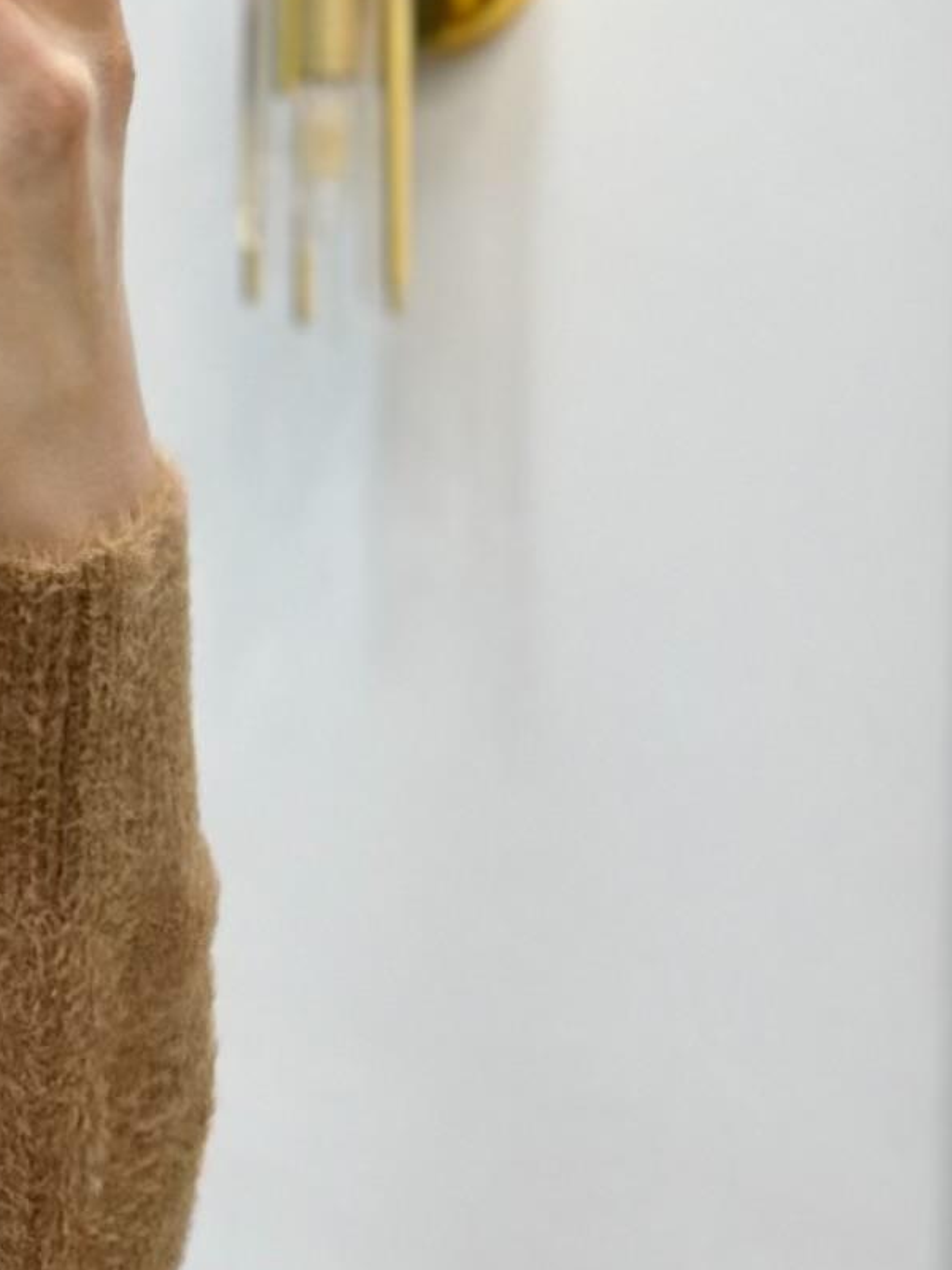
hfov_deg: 6.0
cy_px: 1046
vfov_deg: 8.2
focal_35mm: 242
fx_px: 8874
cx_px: -1025
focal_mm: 6.86
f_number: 1.78
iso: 80
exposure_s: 1/241
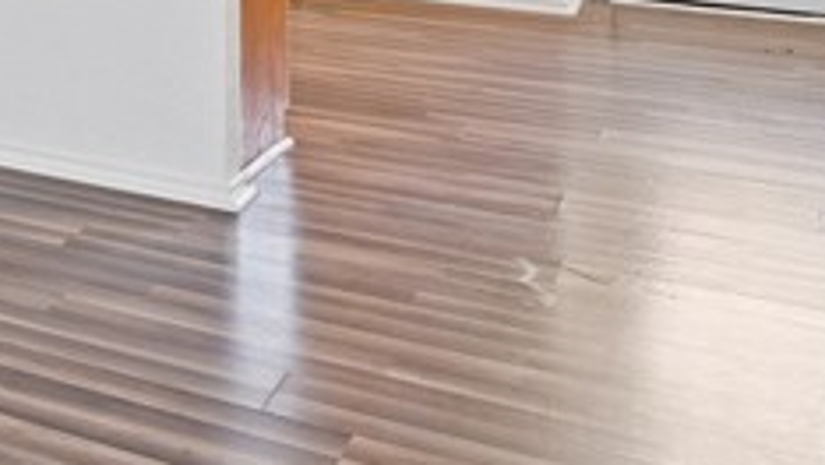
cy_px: -215
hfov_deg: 20.4
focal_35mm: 68
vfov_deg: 16.3
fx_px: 1489
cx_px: -705
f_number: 8
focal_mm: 14
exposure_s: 1/15
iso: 800
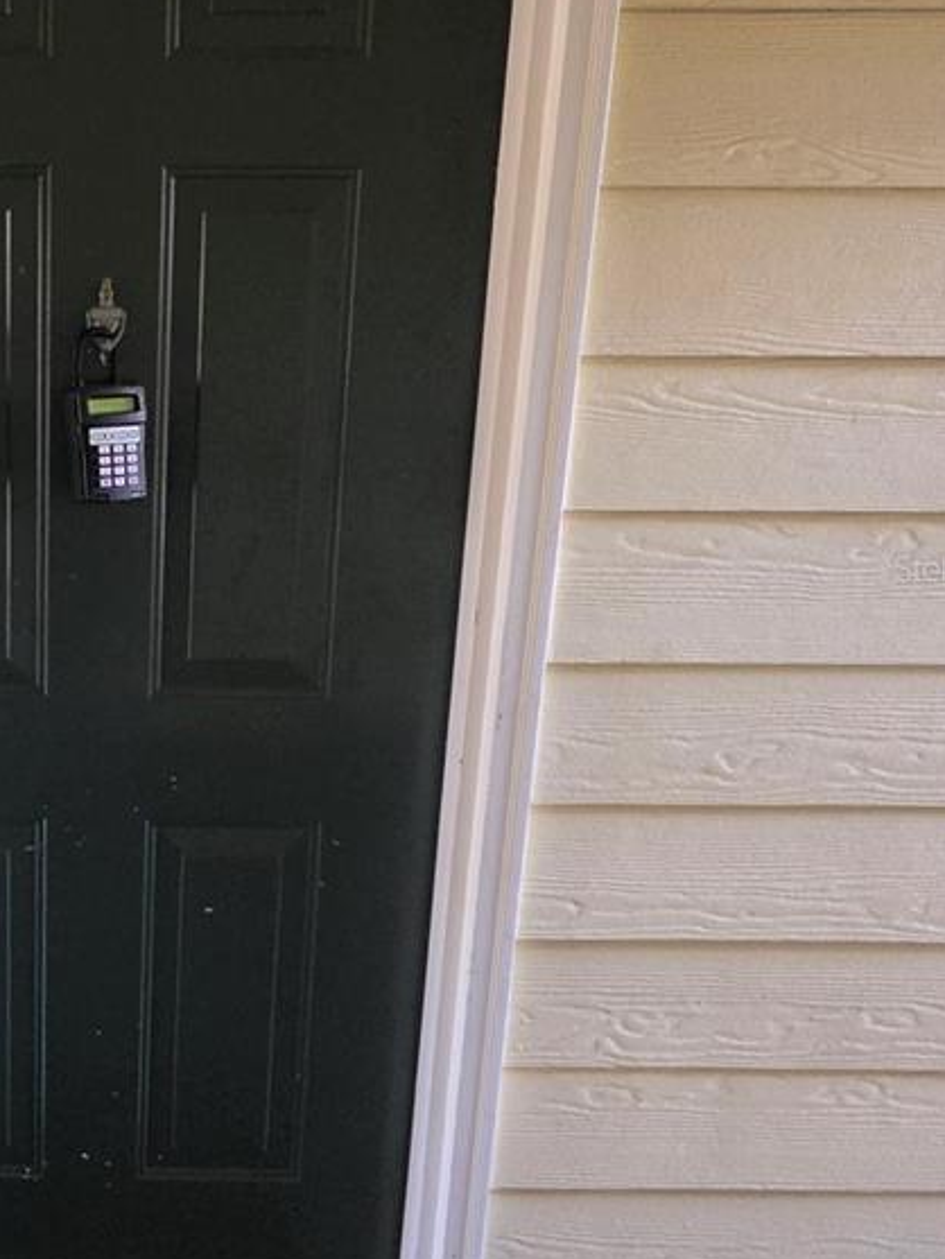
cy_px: 567
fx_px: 1019
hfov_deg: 43.8
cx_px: 36
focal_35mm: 28
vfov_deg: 63.3
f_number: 1.9
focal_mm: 2.2
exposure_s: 1/60
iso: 1250
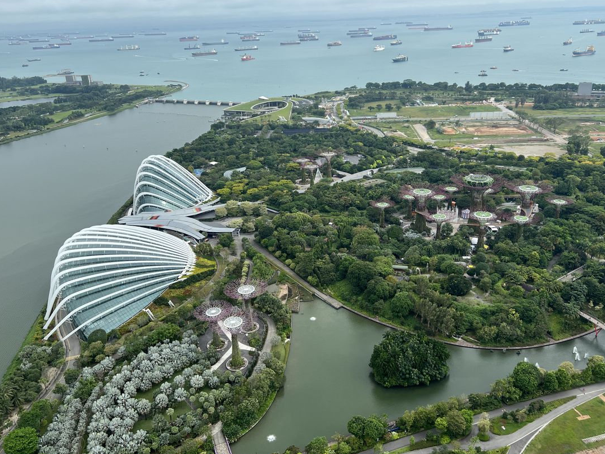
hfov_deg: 61.7
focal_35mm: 29
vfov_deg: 48.2
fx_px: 507
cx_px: 308
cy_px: 211
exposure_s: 1/1597
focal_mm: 5.7
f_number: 1.5
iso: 50
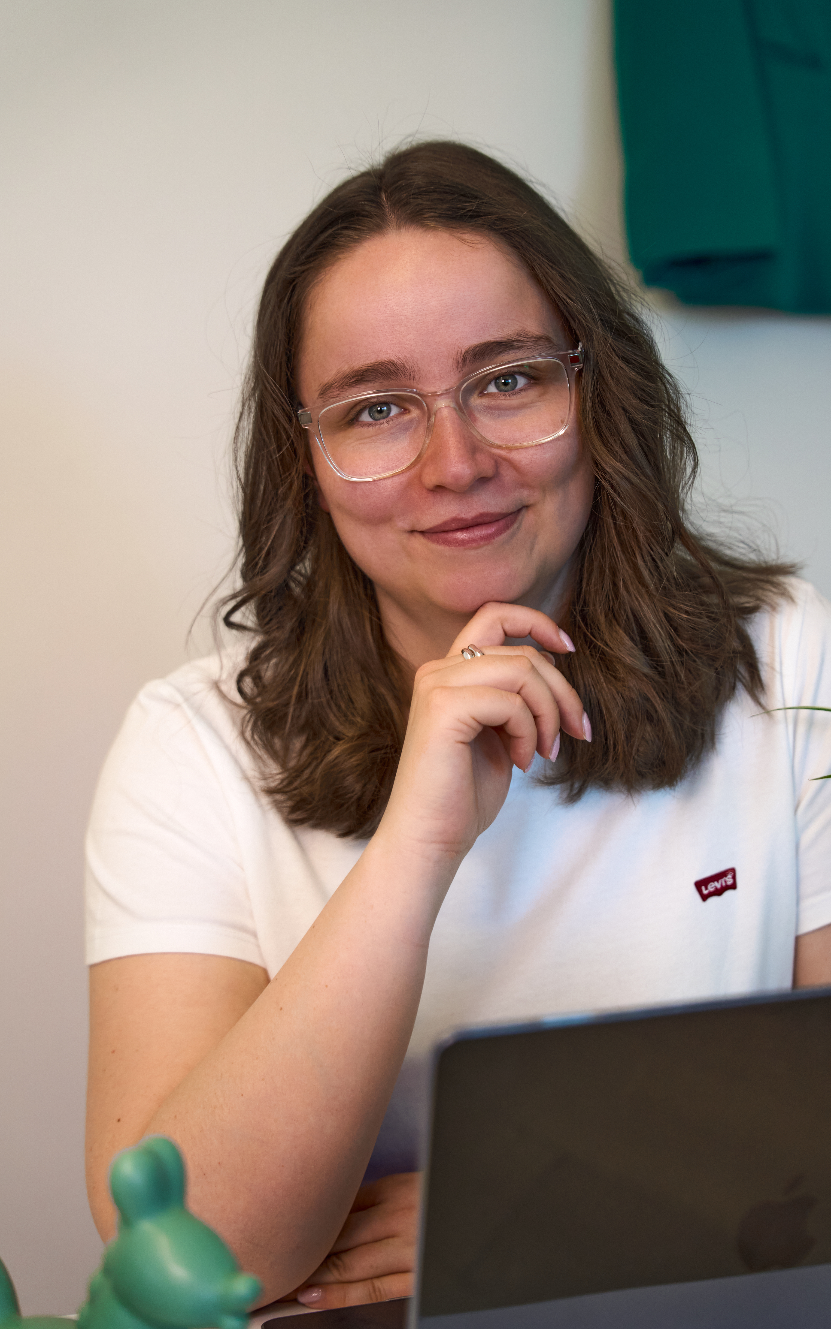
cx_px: 429
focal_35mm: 63
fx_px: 2283
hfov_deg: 20.6
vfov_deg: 32.5
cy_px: 658
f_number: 2.8
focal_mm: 61
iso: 1250
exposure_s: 1/400
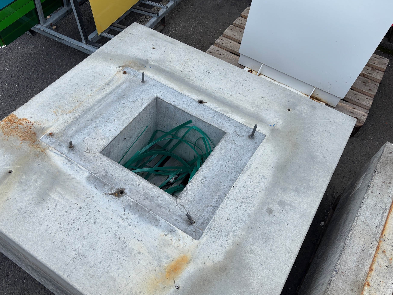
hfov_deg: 61.5
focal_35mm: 29
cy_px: 157
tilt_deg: -50.2
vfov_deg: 48.2
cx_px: 174
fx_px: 329
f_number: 1.6
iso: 50
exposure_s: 1/1007
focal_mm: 5.96
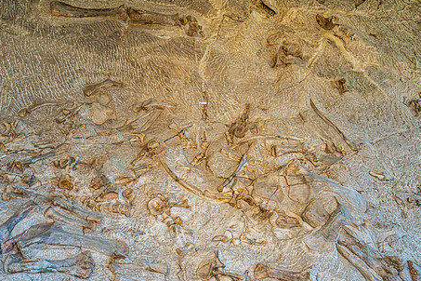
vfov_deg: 32.5
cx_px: 177
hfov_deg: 47.2
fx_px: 479
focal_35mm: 41
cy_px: 171
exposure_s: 1/160
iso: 640
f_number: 4
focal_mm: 32
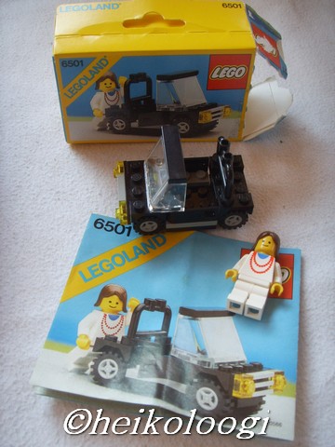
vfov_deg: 47.9
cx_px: 168
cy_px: 224
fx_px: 503
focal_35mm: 39
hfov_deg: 36.8
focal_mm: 6.6
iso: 100
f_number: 3.5
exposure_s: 1/60
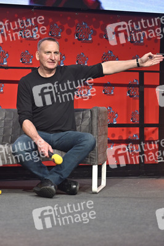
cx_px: 82
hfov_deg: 16.4
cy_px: 123
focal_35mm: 83
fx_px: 568
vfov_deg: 24.5
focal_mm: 83
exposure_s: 1/500
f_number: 2.8
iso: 1250
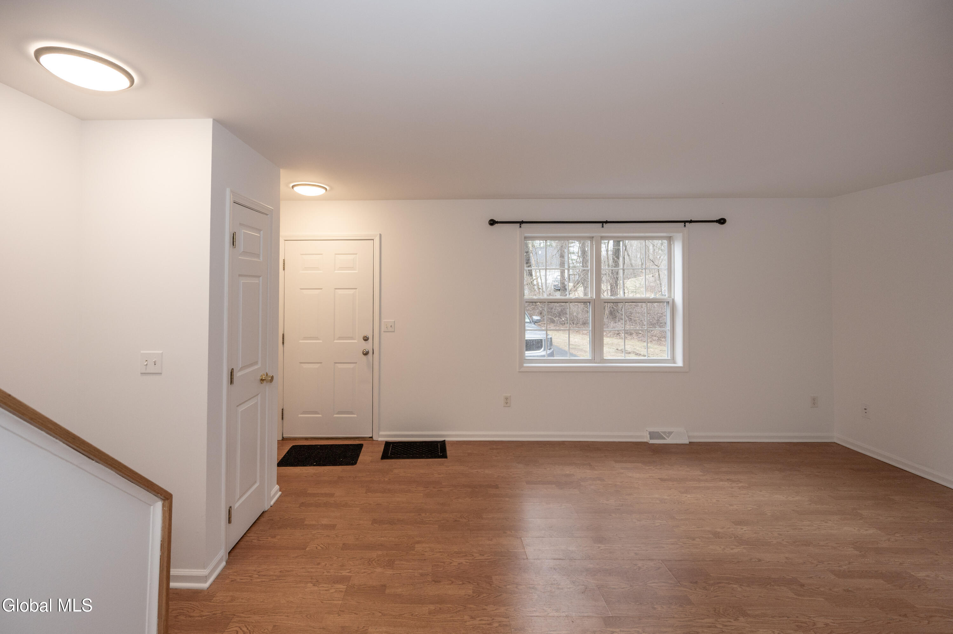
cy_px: 317
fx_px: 370
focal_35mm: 14
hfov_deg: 104.3
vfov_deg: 81.1
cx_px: 476
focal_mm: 14
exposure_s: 1/125
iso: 800
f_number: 5.6
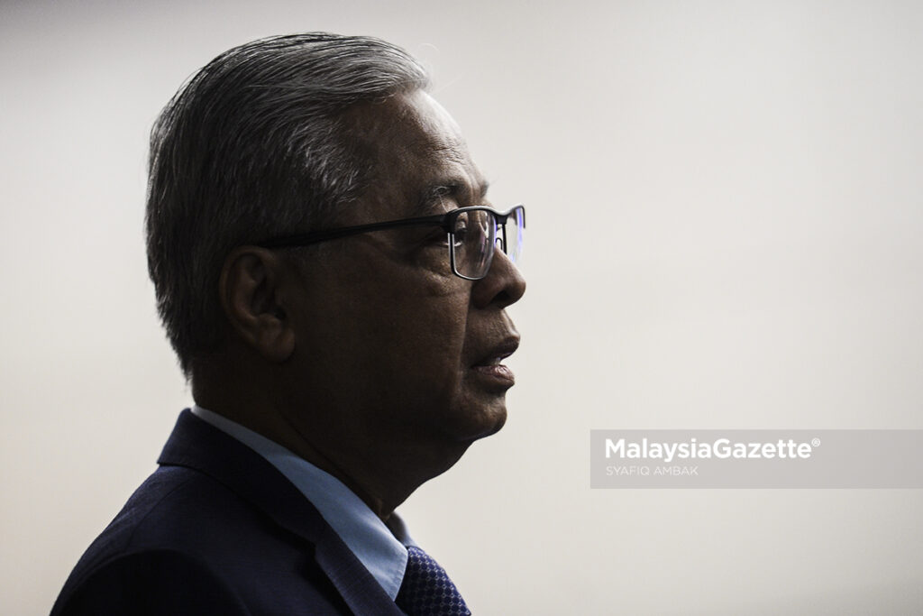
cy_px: 308
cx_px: 462
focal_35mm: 180
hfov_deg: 11.4
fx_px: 4615
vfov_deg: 7.6
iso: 2000
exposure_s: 1/400
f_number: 3.2
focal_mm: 180
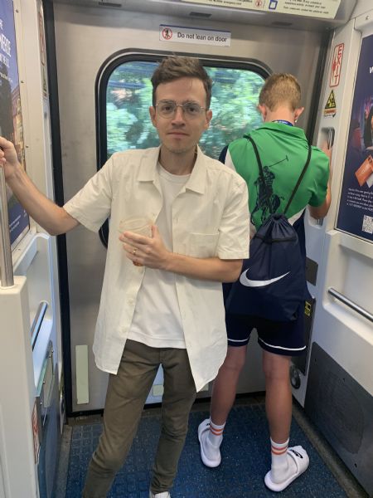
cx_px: 186
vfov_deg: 67.3
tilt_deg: -15.3
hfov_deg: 53.1
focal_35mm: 26
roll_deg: -1.2
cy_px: 249
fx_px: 374
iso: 100
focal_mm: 4.25
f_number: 1.8
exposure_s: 1/66
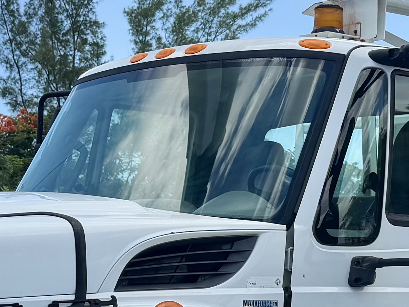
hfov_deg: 18.2
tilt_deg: +2.1
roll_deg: -1.1
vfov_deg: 13.6
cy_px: 293
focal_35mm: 108
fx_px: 1276
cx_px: 272
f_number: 1.78
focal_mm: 6.76
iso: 80
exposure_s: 1/3145
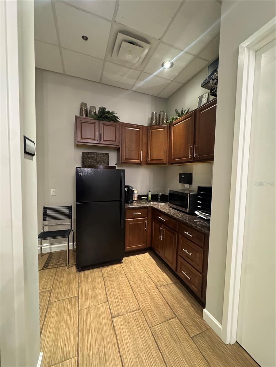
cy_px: 184
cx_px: 138
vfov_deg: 102.1
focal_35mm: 14
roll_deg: -1.2
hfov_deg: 85.7
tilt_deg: -5.0
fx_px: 149
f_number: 2.2
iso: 1250
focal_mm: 2.22
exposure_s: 1/60
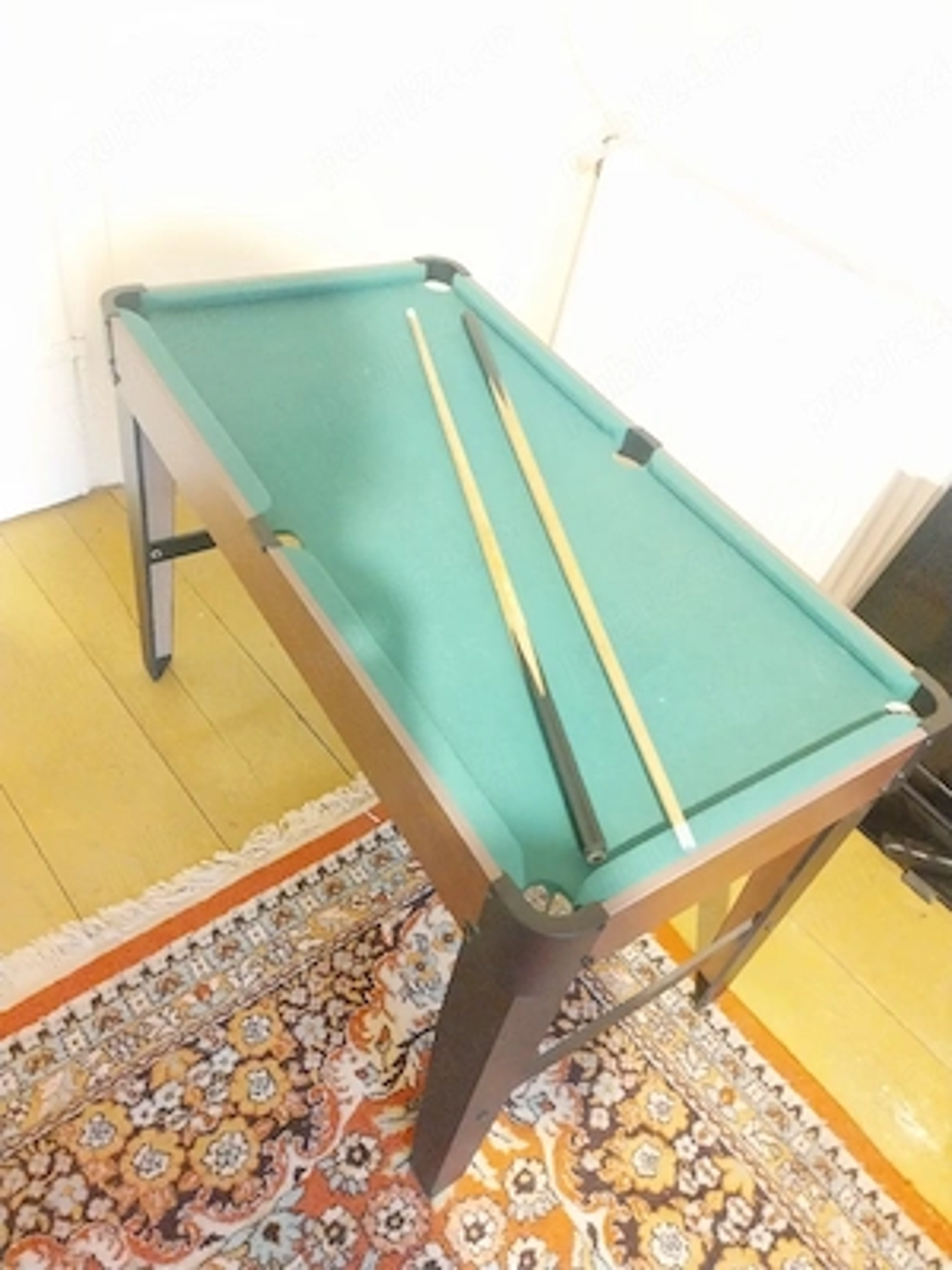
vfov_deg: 67.3
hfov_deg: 53.1
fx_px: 953
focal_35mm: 26
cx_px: 476
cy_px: 635
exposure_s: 1/14.3
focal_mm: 4
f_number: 1.8
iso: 1250
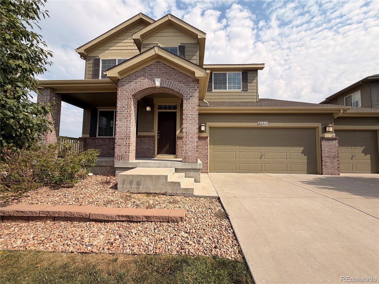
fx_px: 153
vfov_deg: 85.7
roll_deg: -0.4
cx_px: 190
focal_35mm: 14
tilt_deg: +4.5
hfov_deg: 102.1
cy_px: 142
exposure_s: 1/1017
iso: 20
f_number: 2.2
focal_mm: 2.22
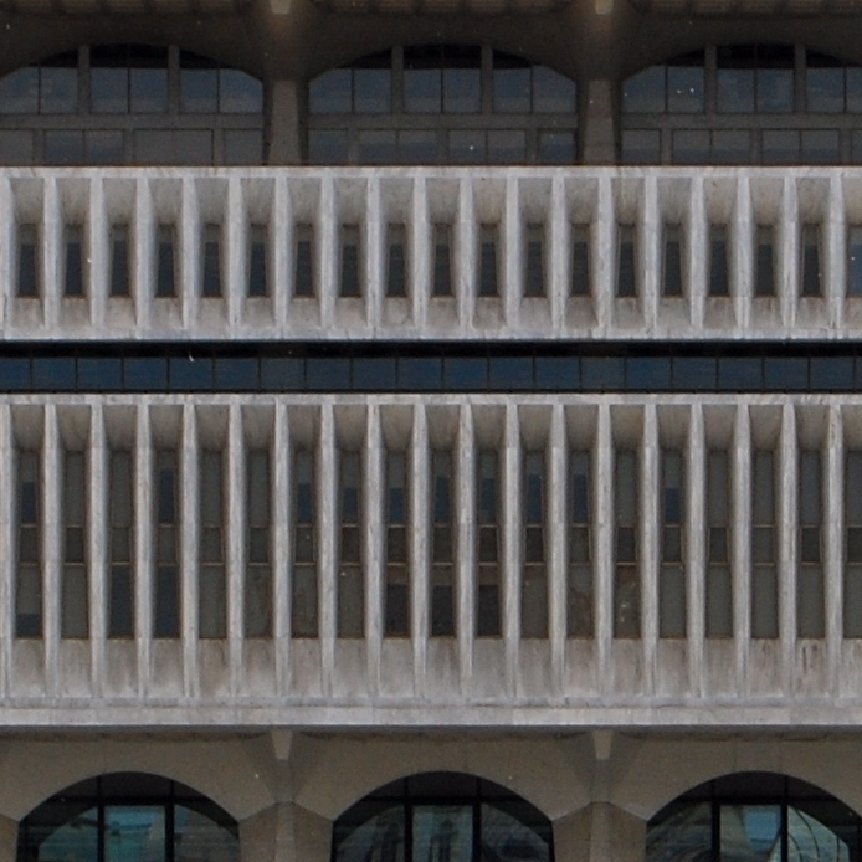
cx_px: 440
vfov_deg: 5.6
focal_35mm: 311
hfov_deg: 5.6
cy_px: 576
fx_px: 8759
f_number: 10
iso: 160
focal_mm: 55
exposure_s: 1/250
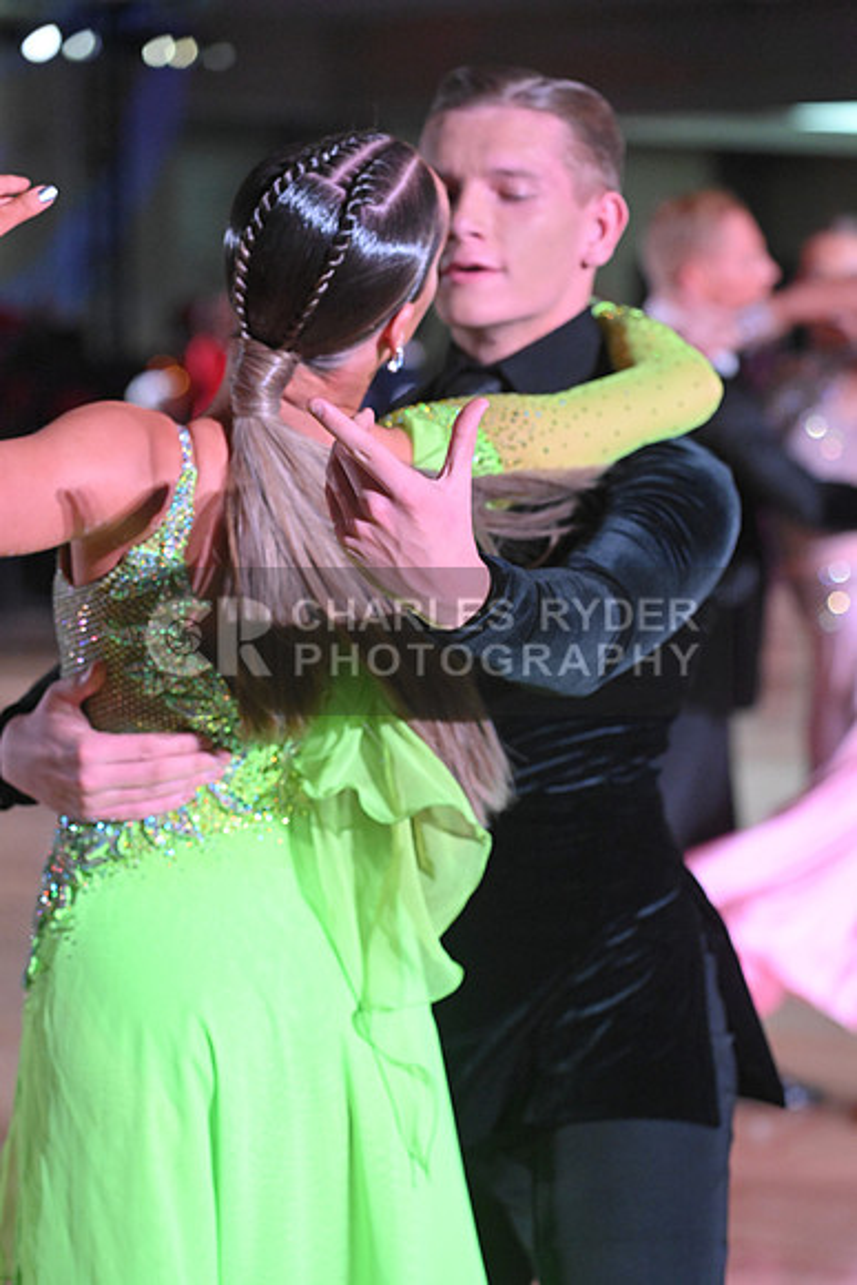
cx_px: 428
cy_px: 642
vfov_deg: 18.6
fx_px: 3925
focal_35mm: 110
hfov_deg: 12.5
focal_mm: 110
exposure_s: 1/400
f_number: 5
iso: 5000
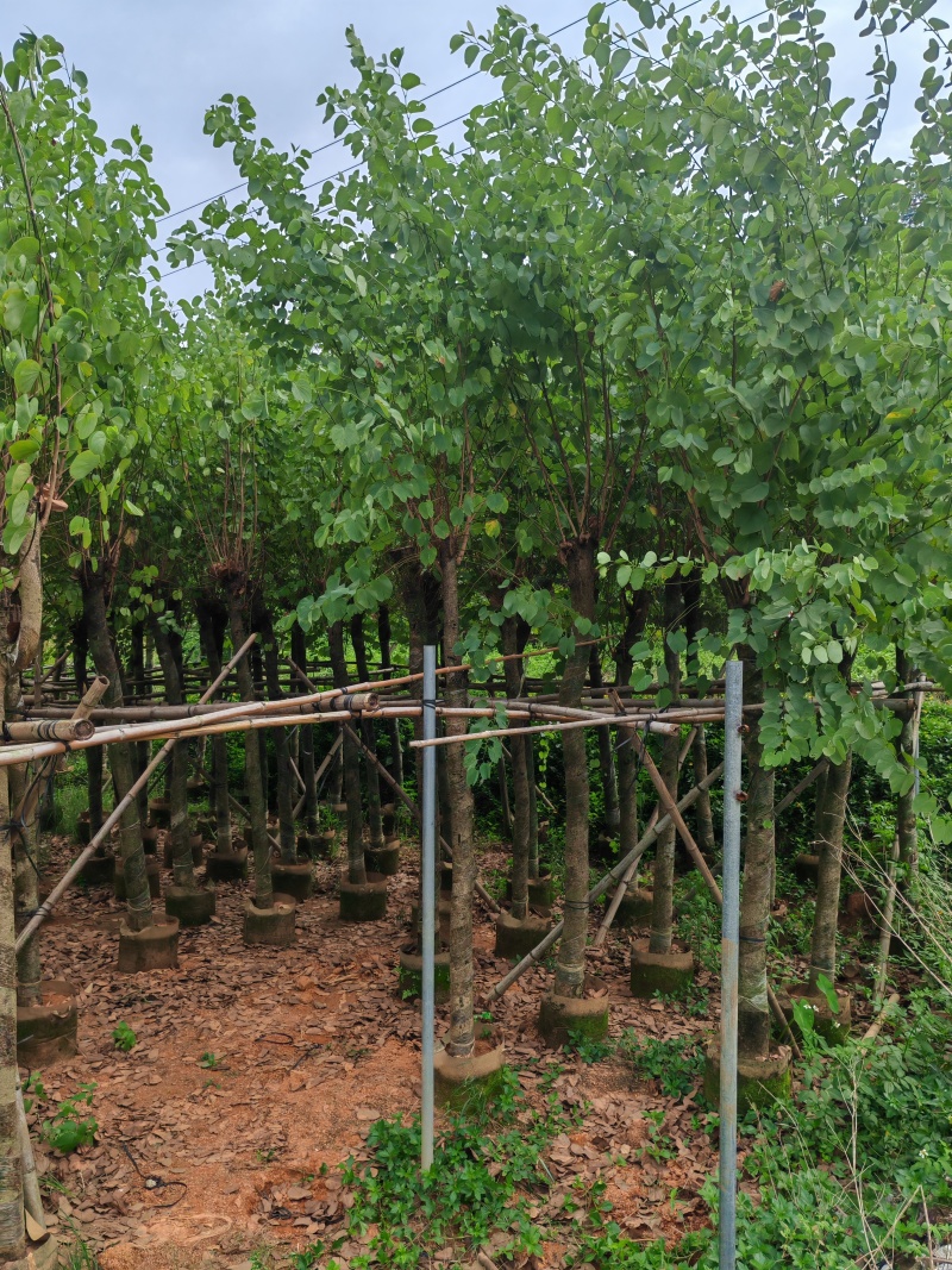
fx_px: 990
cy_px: 635
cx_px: 476
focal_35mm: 27
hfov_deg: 51.3
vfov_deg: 65.3
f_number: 1.95
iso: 50
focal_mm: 5.52
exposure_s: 1/1600
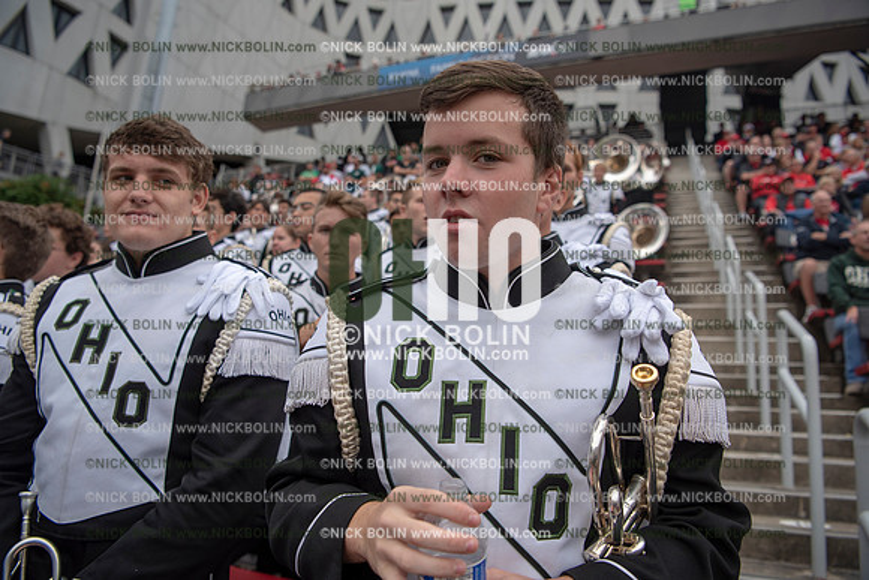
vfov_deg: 53.2
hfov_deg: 73.7
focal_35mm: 24
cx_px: 434
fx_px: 579
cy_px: 290
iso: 250
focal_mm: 24
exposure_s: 1/1000
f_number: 3.5
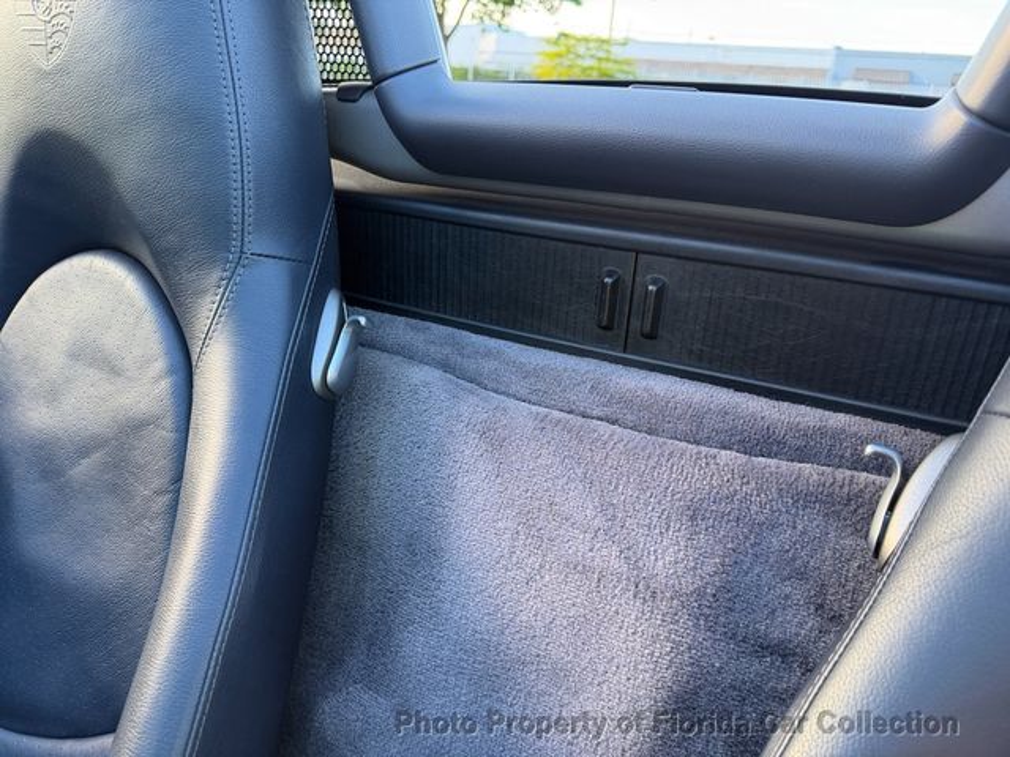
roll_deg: -3.7
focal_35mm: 24
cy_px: 378
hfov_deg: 71.6
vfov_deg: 56.8
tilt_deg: -22.7
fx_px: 700
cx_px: 505
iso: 160
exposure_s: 1/121
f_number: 1.78
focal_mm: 6.76
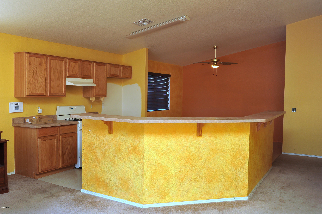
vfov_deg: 37.8
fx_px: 313
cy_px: 107
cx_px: 161
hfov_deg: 54.5
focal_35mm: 35
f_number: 8
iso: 800
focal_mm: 35
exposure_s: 1/80
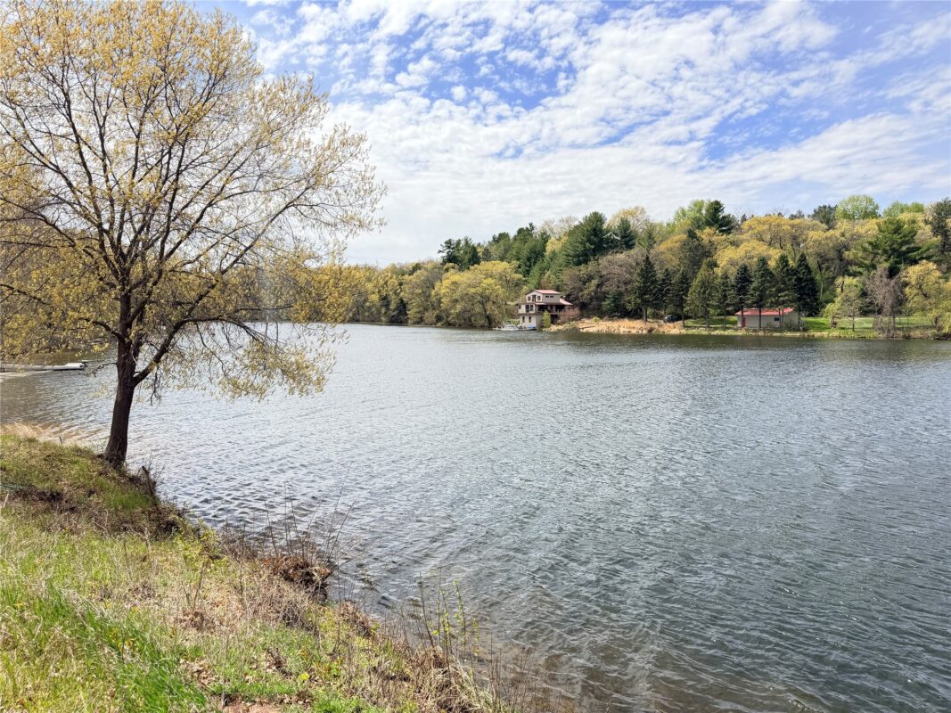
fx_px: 659
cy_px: 356
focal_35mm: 24
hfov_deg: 71.6
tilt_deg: -2.5
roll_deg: +0.0
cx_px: 476
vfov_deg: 56.8
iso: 100
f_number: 1.78
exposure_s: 1/3953
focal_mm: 6.76
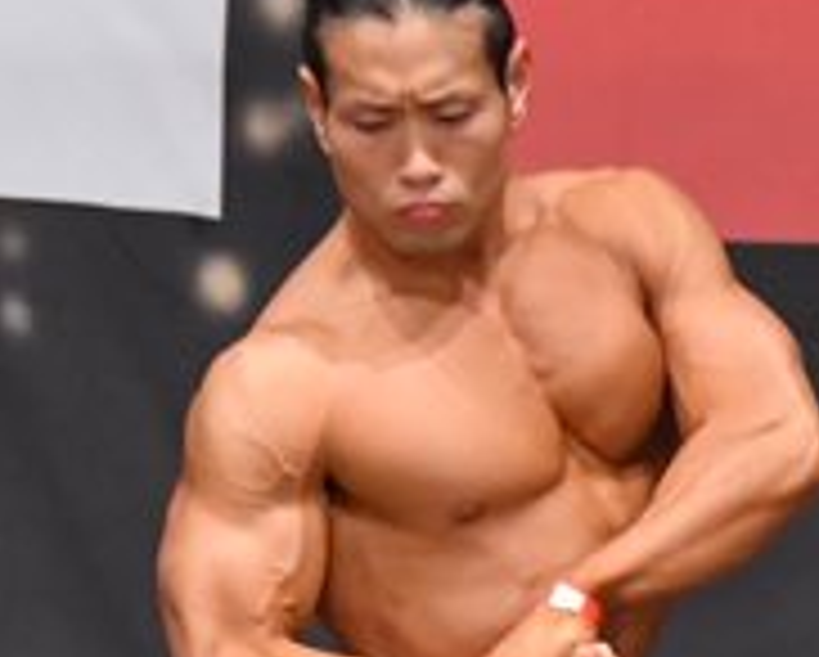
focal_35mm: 899
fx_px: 21814
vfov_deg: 1.7
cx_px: 587
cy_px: 922
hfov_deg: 2.2
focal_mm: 150
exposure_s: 1/400
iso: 6400
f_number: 5.6
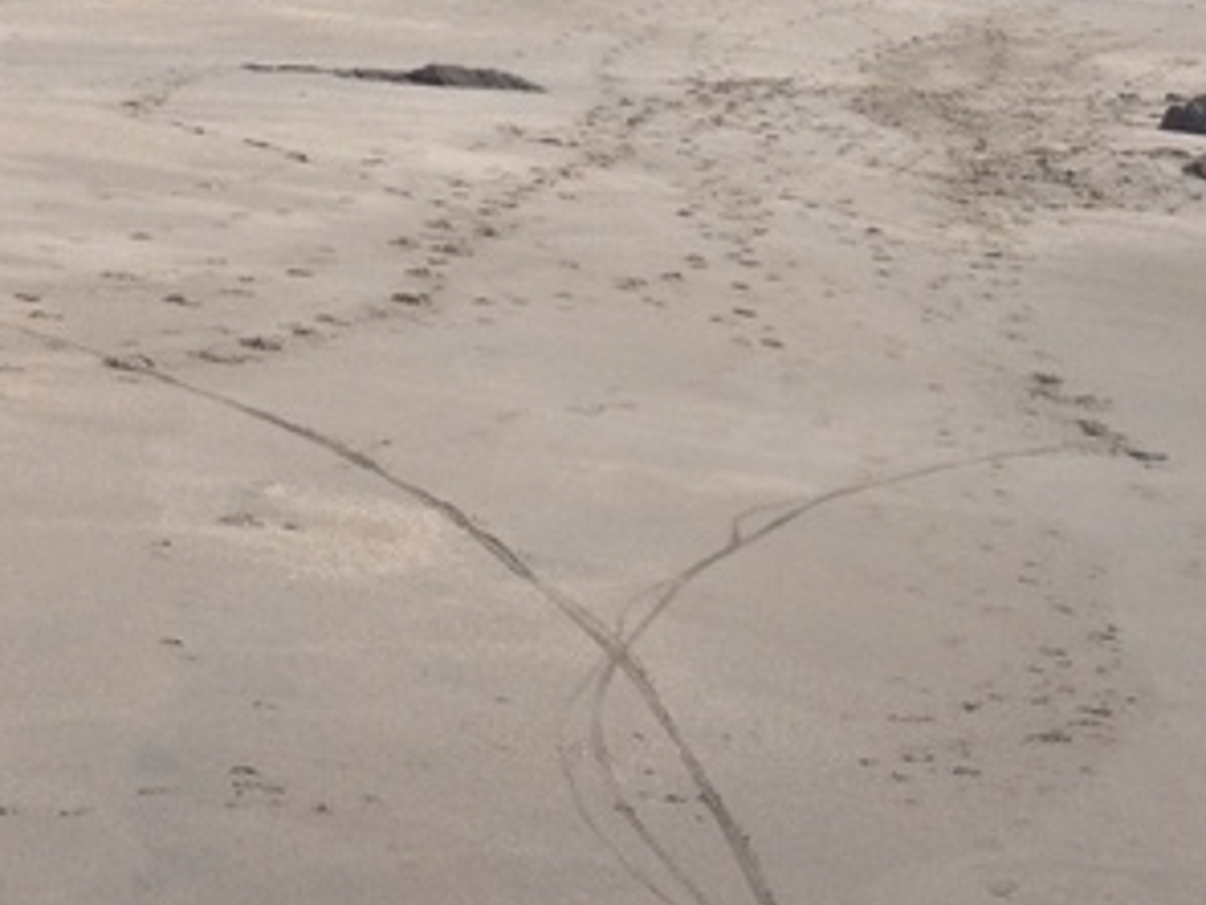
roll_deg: +0.6
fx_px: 4947
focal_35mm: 142
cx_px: 1084
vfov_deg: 10.2
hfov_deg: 13.8
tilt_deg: -0.2
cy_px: -375
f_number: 2.4
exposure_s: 1/2632
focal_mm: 4.28
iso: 50
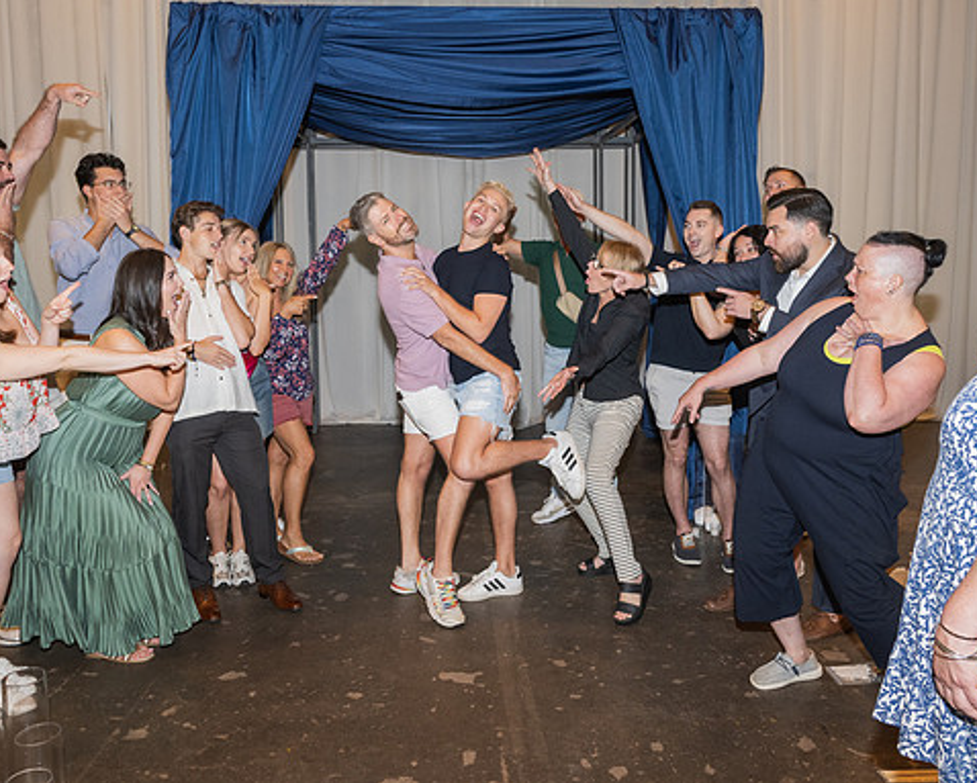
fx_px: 868
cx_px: 474
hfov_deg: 58.7
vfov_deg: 48.5
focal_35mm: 30
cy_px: 354
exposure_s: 1/60
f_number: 5.6
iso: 1600
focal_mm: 24
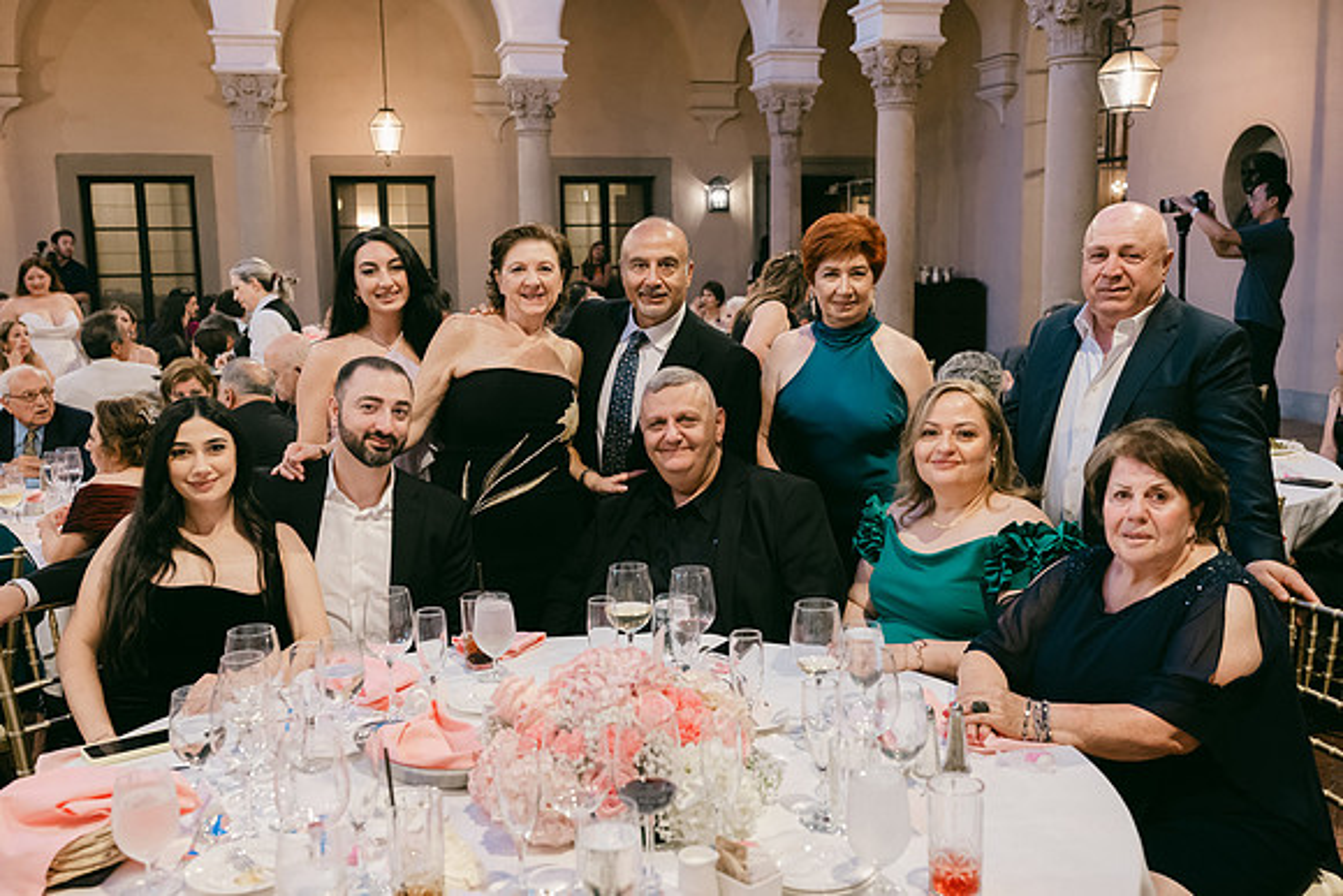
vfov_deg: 37.9
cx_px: 672
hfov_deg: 54.4
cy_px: 448
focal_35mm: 35
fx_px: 1306
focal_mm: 35
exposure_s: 1/40
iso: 2000
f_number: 4
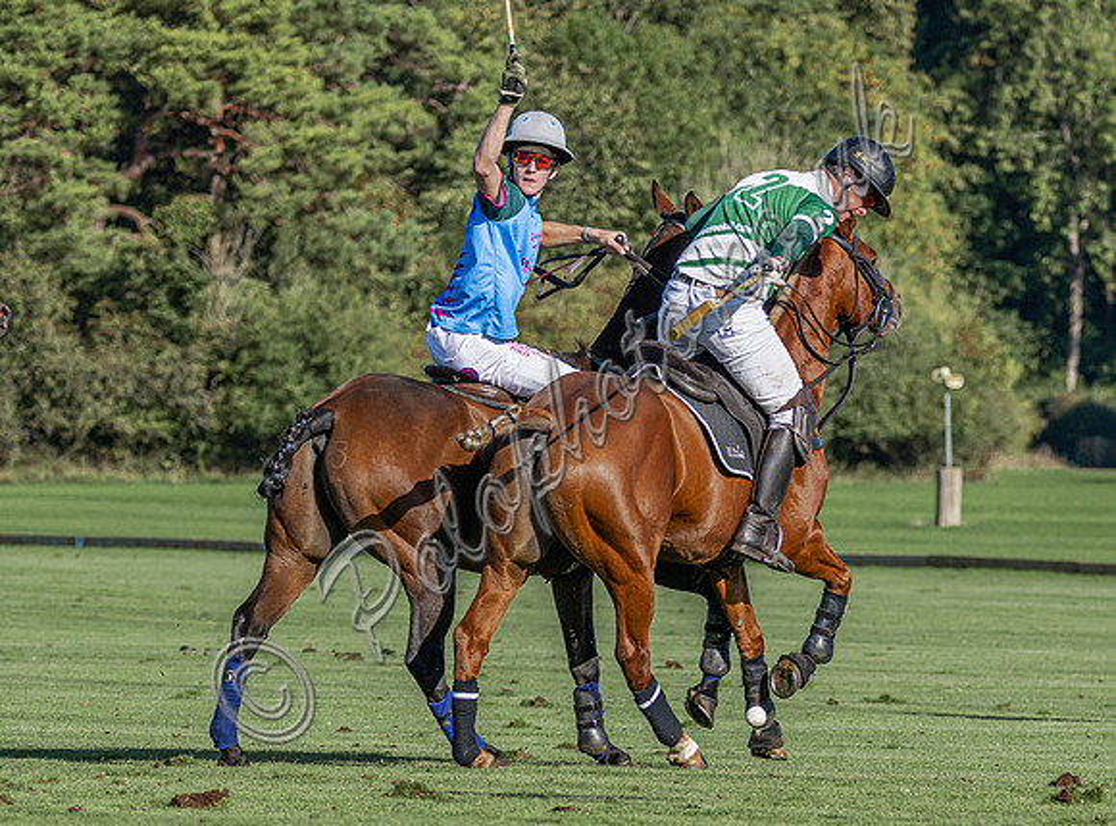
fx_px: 12590
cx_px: 645
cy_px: 699
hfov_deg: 5.1
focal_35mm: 392
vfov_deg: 3.8
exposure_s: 1/2000
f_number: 4.8
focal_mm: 150
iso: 250
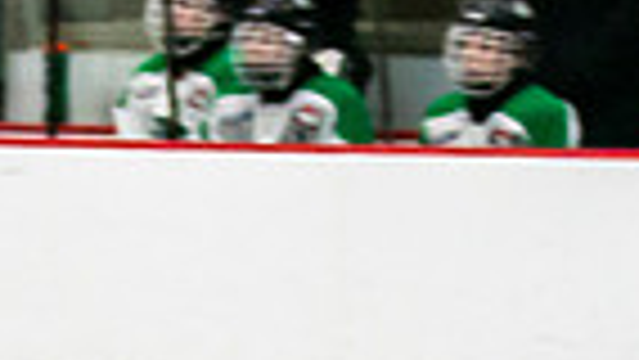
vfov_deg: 1.2
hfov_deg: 2.2
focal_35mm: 975
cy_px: 903
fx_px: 16526
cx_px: -331
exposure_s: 1/640
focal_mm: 88
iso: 640
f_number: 3.2
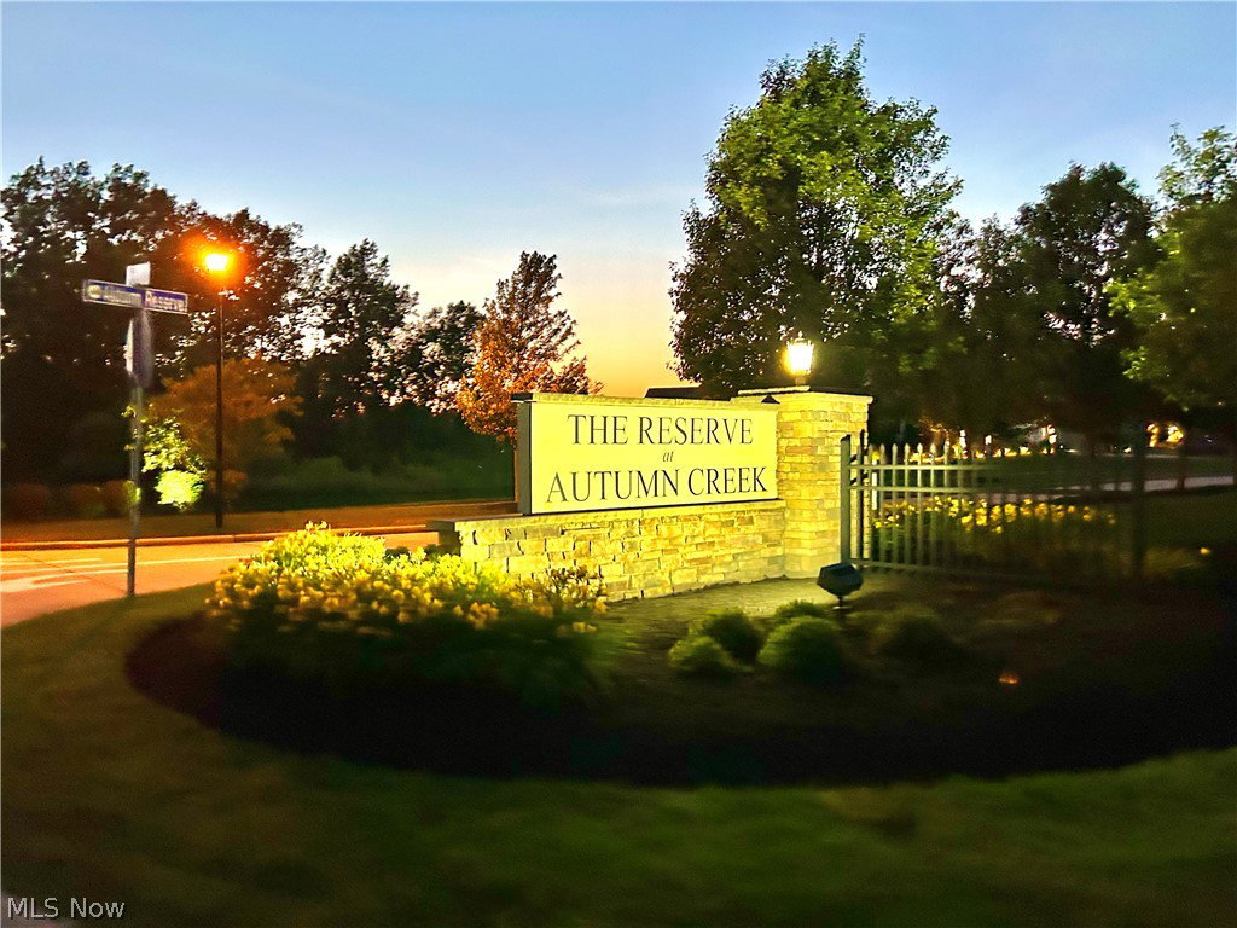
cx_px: 618
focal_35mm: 26
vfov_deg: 53.1
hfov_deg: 67.3
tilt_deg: +4.4
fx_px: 929
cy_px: 464
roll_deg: +0.0
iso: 500
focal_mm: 5.7
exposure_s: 1/40
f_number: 1.5
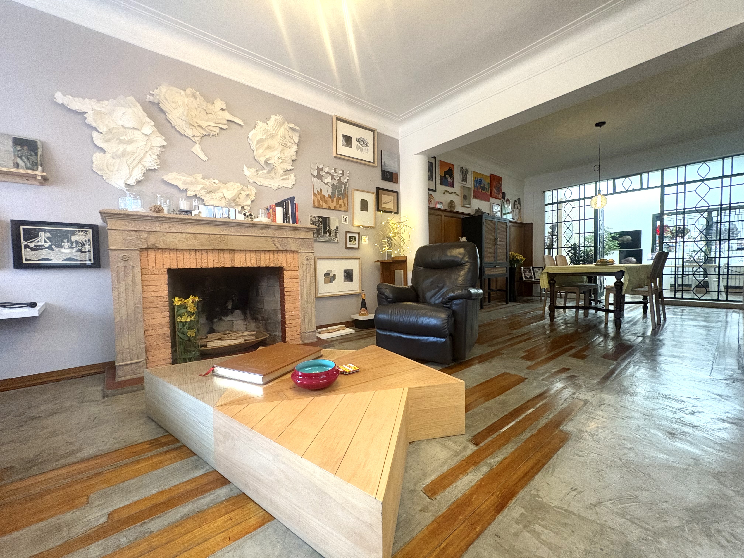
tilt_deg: -3.0
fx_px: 301
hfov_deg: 102.1
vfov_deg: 85.7
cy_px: 279
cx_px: 372
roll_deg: +1.1
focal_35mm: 14
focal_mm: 2.22
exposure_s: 1/60
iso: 640
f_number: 2.2
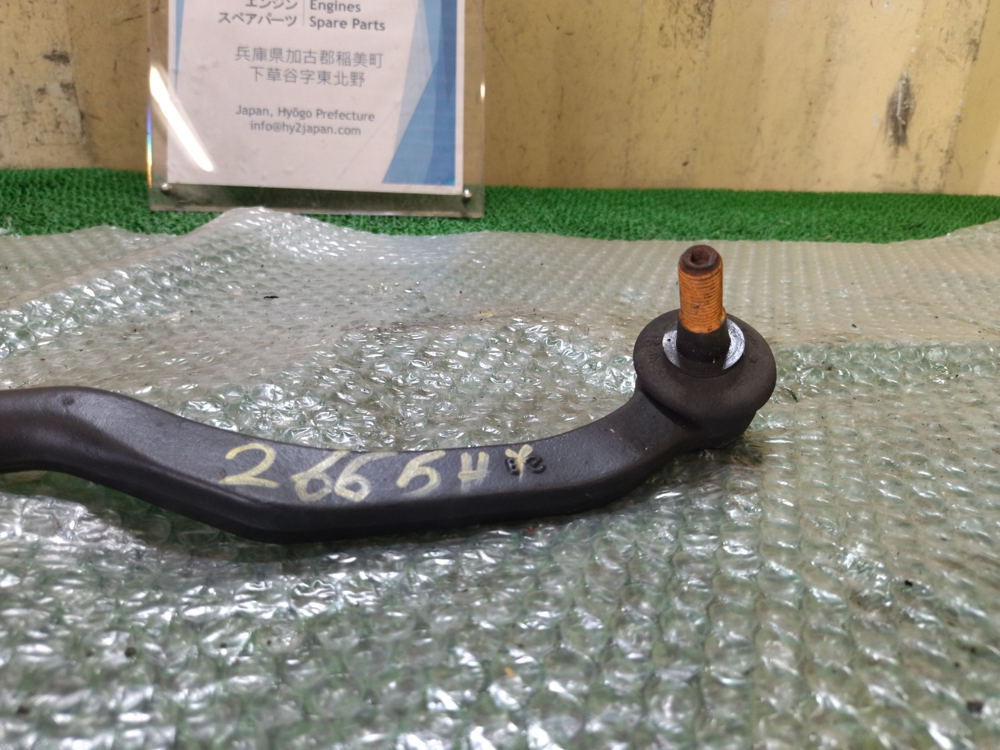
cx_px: 500
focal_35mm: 27
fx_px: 780
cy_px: 375
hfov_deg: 65.3
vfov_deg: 51.4
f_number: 1.79
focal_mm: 4.74
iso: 143
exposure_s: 1/100
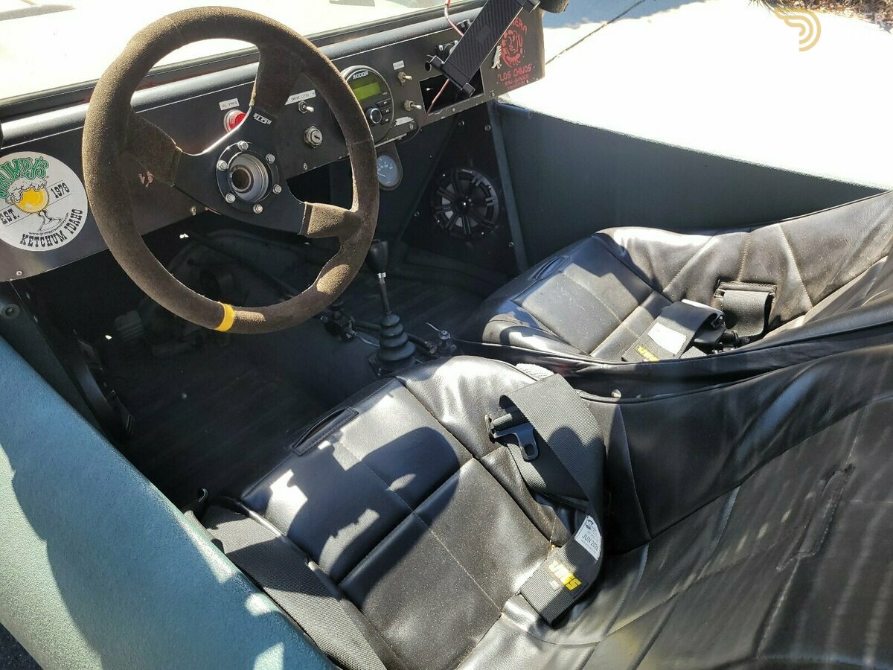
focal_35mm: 26
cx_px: 446
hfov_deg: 67.3
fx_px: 671
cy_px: 335
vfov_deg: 53.1
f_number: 1.8
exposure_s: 1/333
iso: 40
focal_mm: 5.4
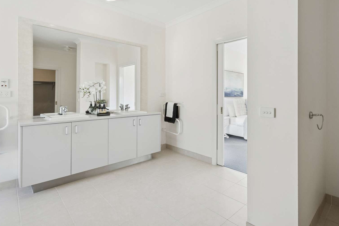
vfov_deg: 64.3
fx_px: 179
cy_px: 97
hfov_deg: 86.0
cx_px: 201
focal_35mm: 19
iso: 100
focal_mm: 10
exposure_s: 1/5
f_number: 11
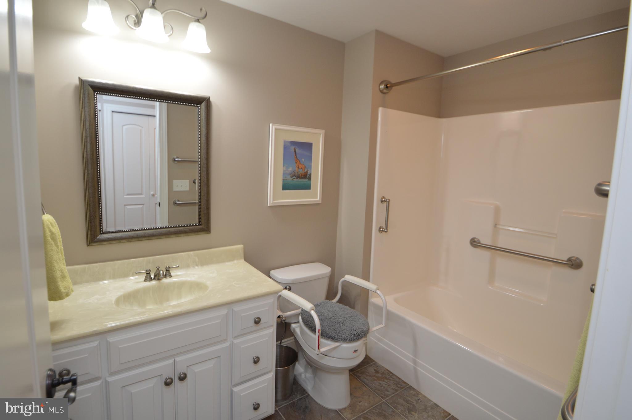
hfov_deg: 95.0
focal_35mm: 16
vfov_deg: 71.9
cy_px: 210
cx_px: 316
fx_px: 289
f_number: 4
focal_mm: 11
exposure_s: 1/60
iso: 400
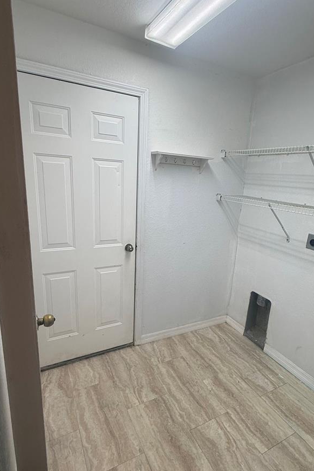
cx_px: 176
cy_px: 245
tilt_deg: -13.8
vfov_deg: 84.0
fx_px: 262
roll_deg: -4.0
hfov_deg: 61.7
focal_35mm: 20
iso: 80
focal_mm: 2.22
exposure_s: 1/120
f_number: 2.2
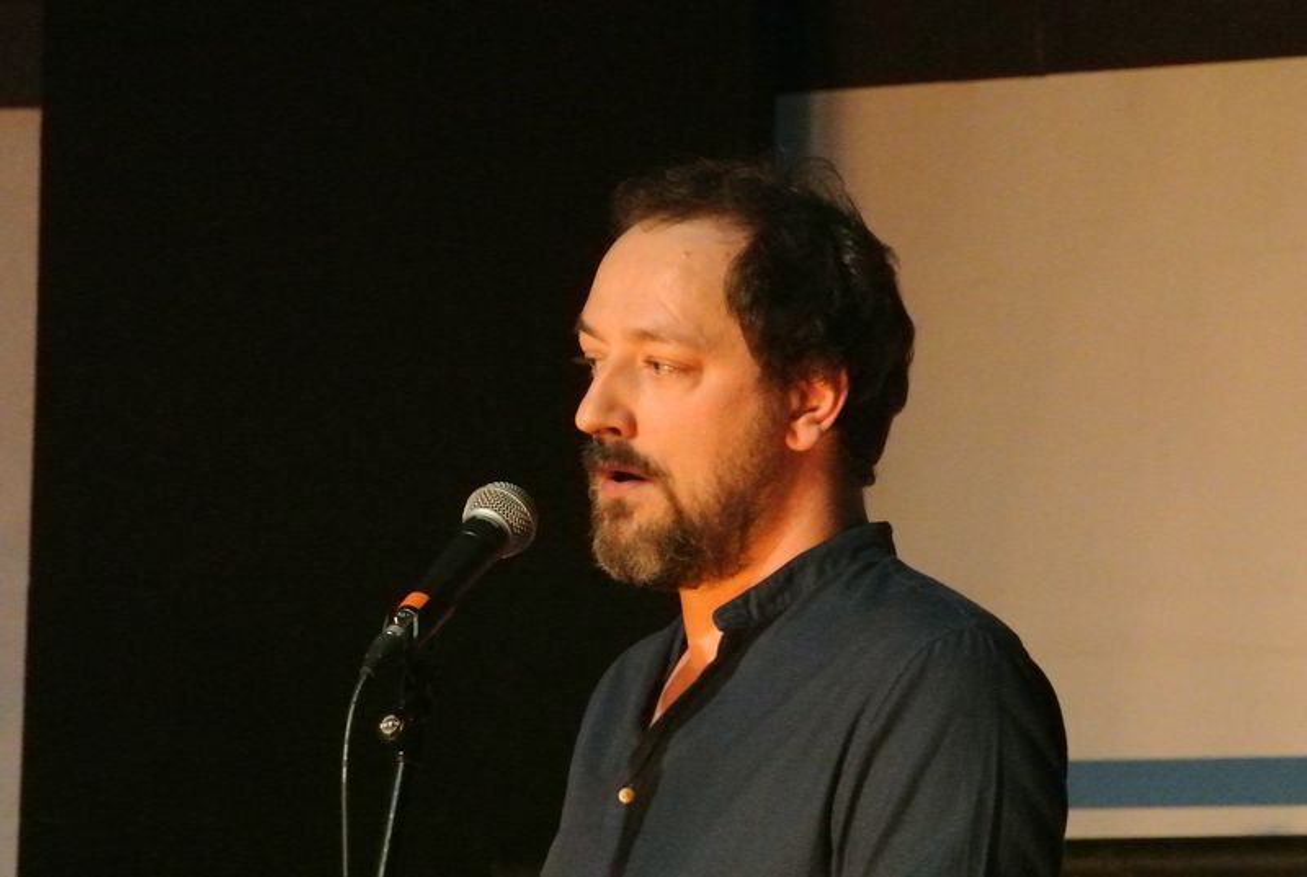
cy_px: 438
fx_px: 10805
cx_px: 654
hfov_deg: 6.9
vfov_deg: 4.6
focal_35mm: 297
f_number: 8
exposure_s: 1/40
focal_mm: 110
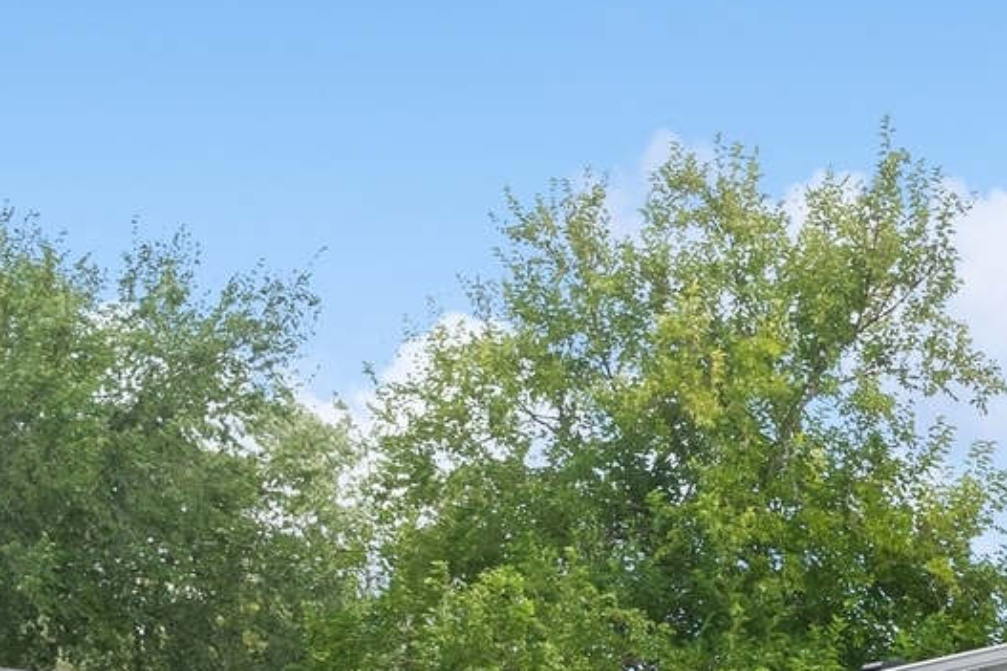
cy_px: 795
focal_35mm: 117
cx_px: 934
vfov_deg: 11.5
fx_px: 3272
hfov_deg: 17.2
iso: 200
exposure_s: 1/800
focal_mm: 38
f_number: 8
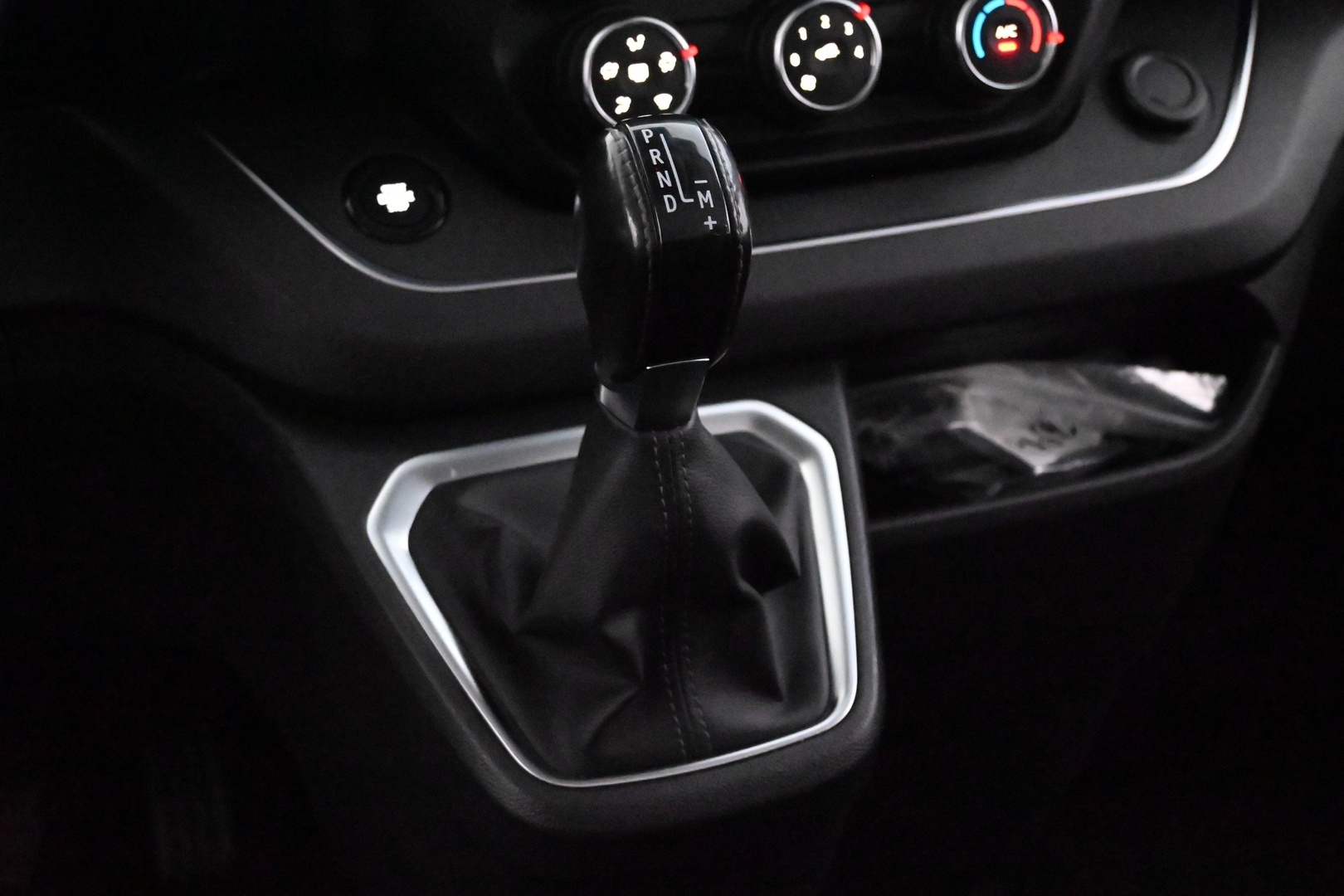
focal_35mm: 50
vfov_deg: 27.3
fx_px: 1848
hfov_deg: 40.0
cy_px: 448
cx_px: 672
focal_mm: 33
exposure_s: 1/50
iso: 22800
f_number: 5
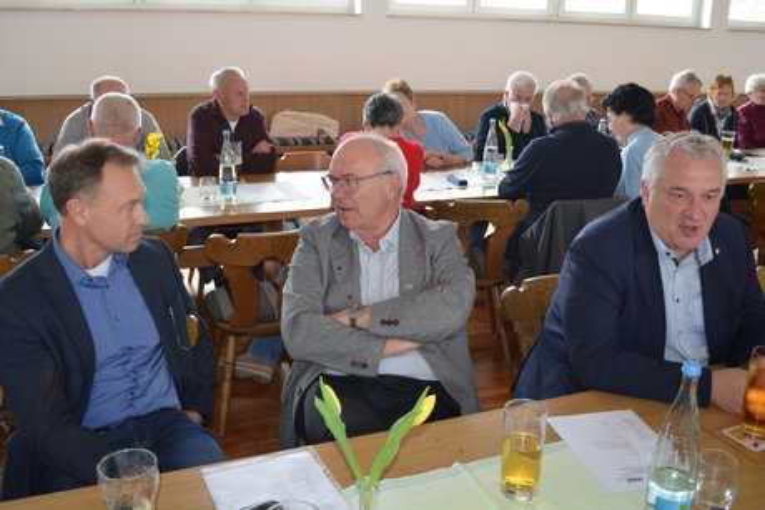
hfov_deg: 53.1
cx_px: 382
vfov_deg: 36.9
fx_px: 765
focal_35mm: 36
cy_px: 255
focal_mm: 24
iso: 1000
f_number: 4
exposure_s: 1/60
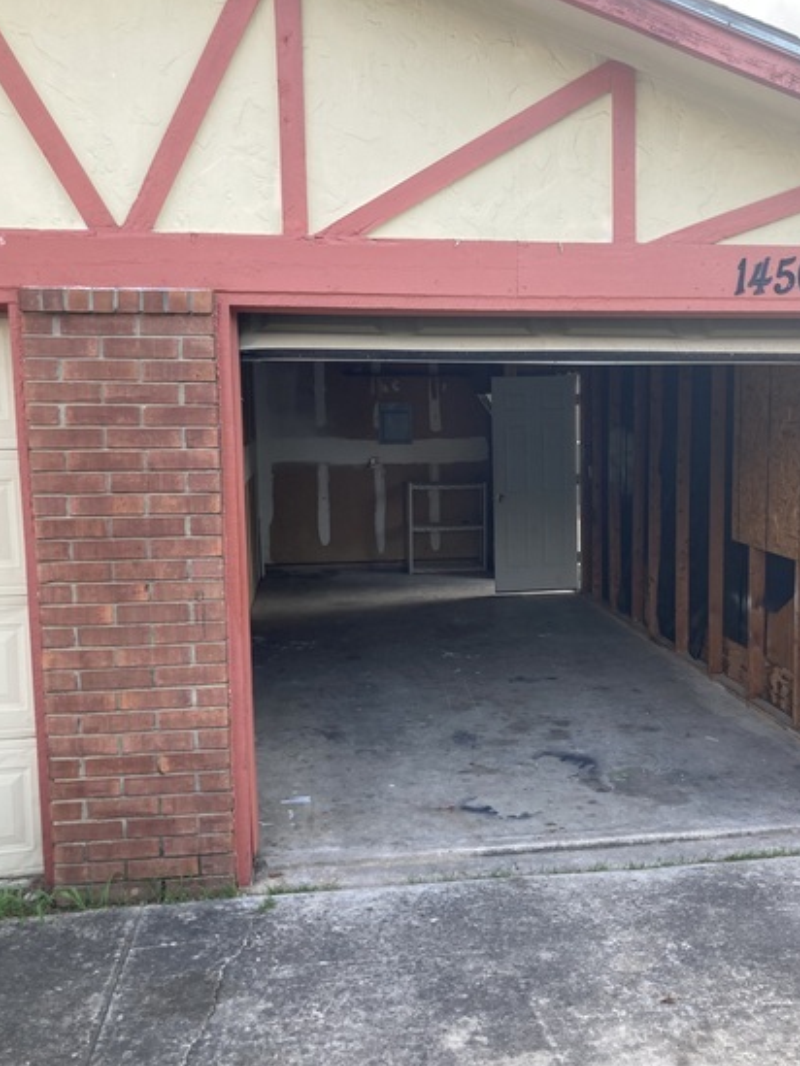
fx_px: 1047
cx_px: 474
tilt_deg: -3.4
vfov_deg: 53.9
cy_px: 539
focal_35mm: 34
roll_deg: -1.6
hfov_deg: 41.6
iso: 25
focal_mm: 3.99
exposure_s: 1/120
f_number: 1.8
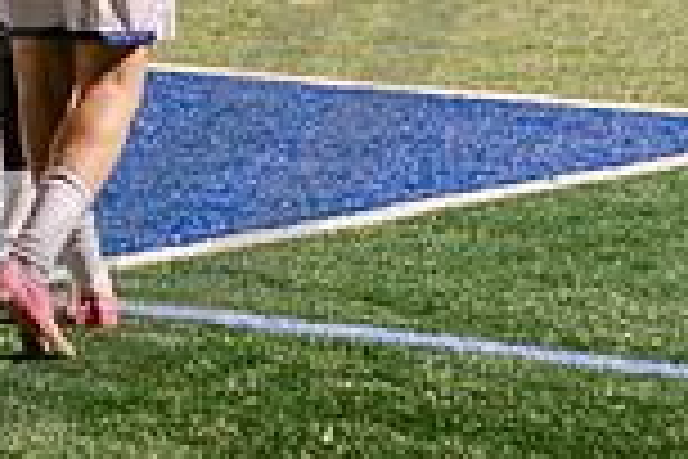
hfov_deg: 7.6
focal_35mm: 266
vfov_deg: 5.1
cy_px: -317
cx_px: -265
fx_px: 5083
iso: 2500
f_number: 3.2
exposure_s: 1/250
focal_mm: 70
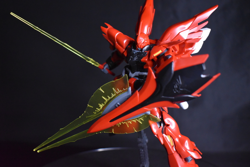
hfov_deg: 53.1
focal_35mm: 36
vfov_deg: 36.9
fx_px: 250
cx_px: 125
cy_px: 84
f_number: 3.8
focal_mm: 24
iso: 3200
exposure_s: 1/8
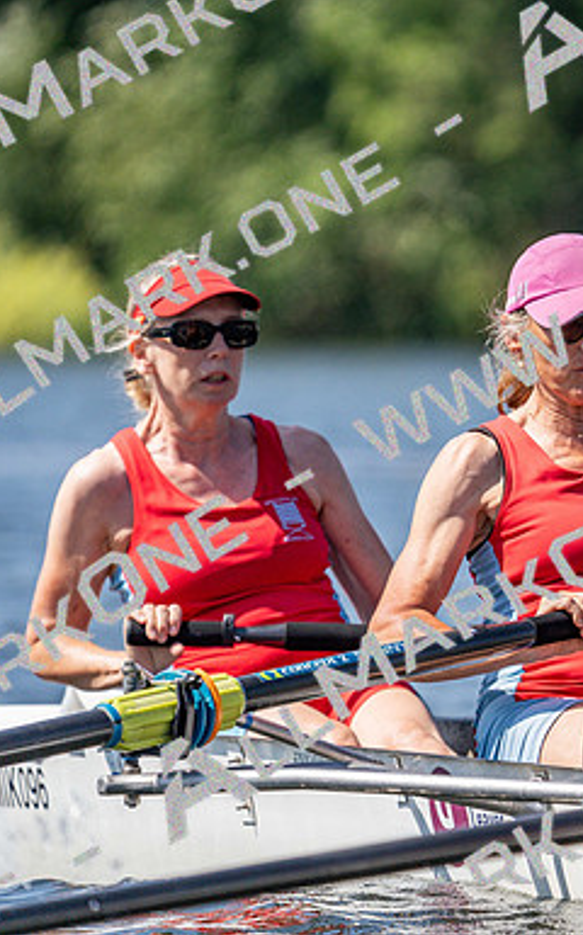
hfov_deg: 2.0
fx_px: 16402
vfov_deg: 3.3
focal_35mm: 644
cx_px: 653
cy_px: 468
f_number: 6.3
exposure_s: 1/2000
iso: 320
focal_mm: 419
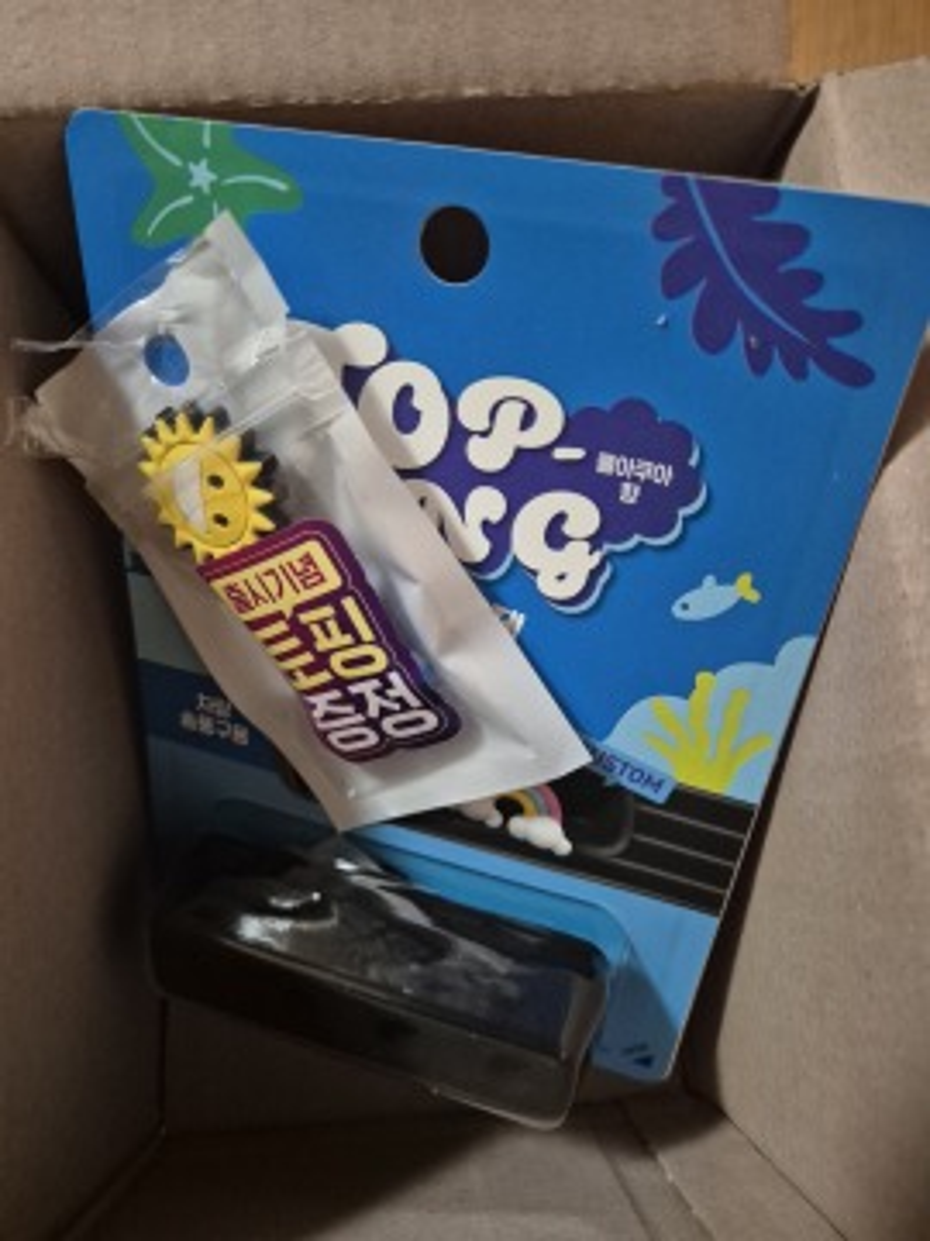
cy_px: 620
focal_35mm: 23
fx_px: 824
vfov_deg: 73.9
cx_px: 465
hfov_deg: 58.9
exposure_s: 1/60
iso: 1600
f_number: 1.8
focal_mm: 5.4
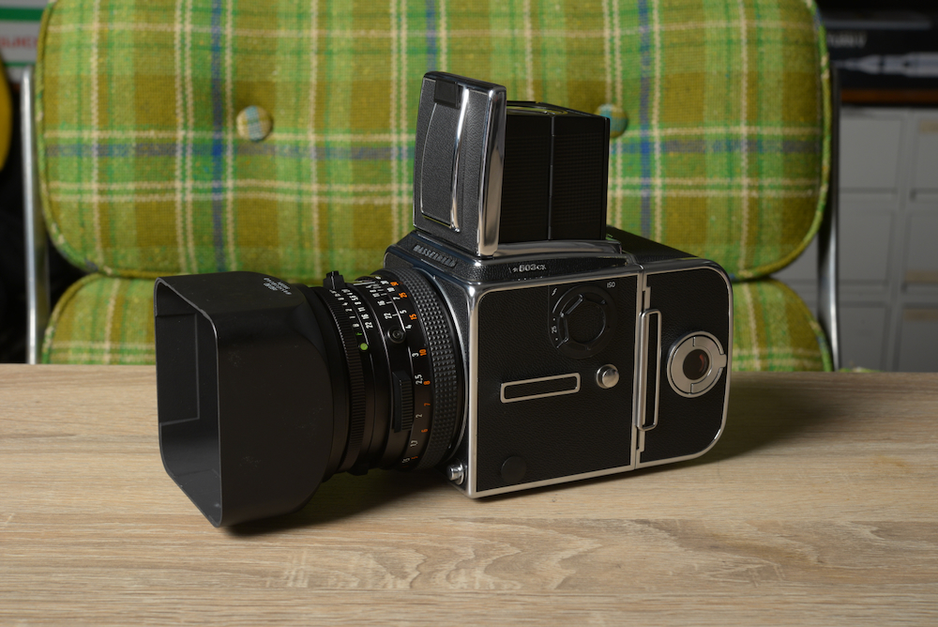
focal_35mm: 60
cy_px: 314
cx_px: 469
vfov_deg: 22.7
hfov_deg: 33.4
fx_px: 1564
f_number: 16
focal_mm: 60
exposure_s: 1/160
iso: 400
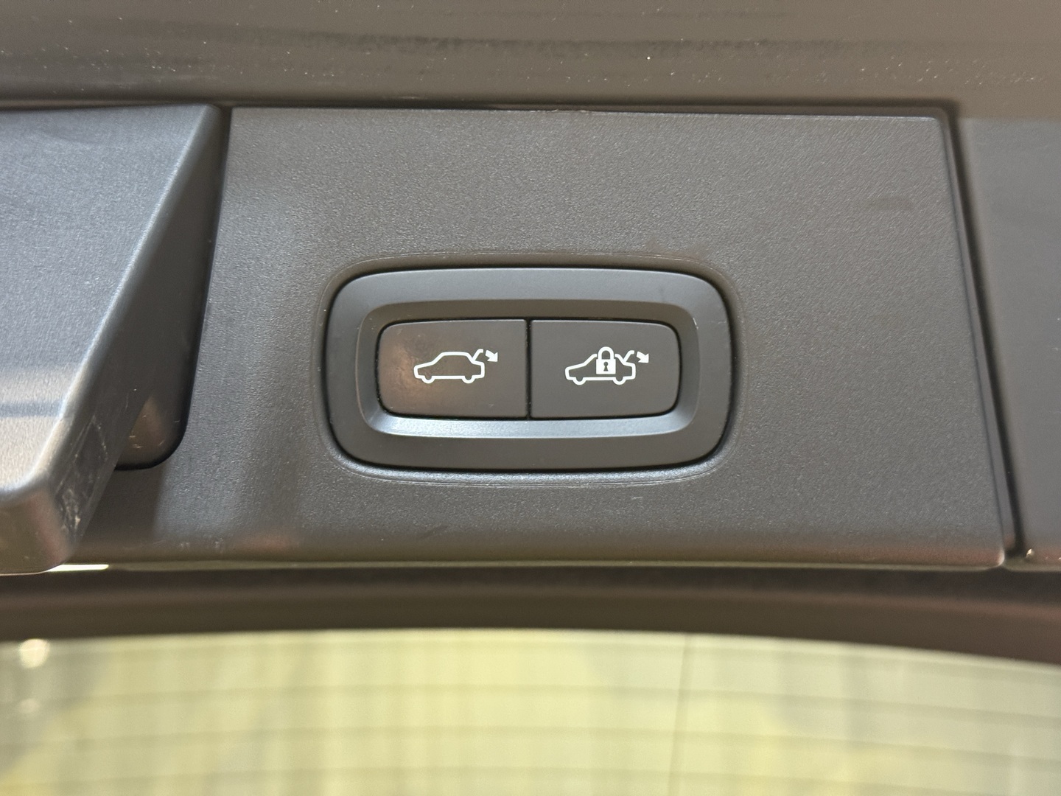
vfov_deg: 30.3
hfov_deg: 39.7
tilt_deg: +13.2
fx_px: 1471
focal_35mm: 48
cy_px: 398
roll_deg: +1.0
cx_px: 530
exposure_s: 1/36
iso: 250
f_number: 1.78
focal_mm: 6.76
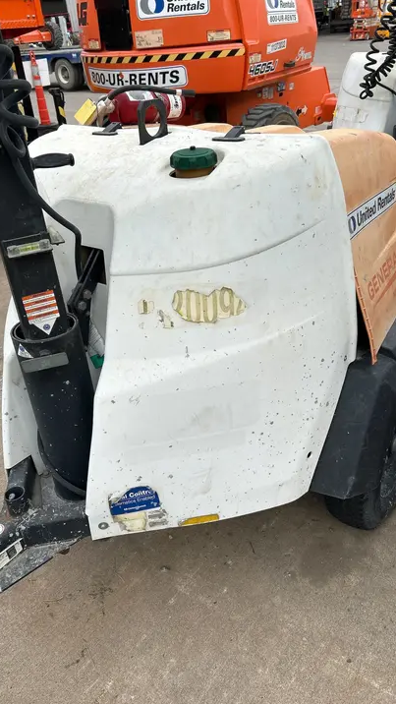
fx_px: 541
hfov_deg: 40.2
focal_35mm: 29
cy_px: 352
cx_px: 211
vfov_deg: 66.1
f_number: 1.5
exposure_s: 1/1779
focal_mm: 5.7
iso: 50
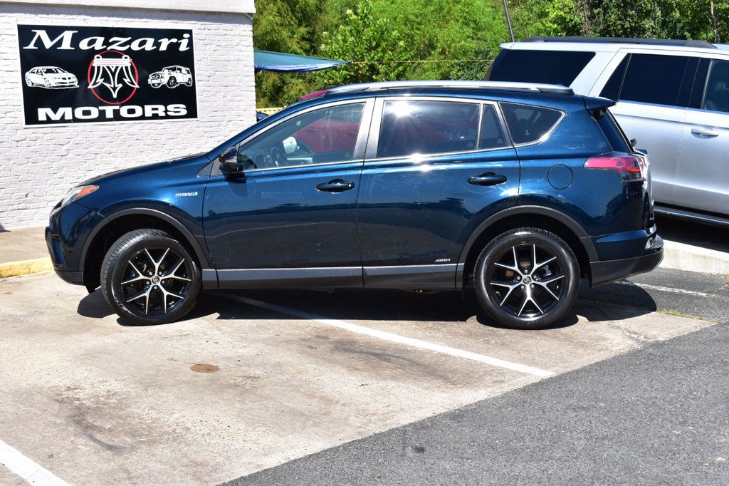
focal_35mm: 46
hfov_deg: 42.3
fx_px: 941
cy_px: 243
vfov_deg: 28.9
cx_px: 364
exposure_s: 1/400
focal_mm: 31
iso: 400
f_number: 11
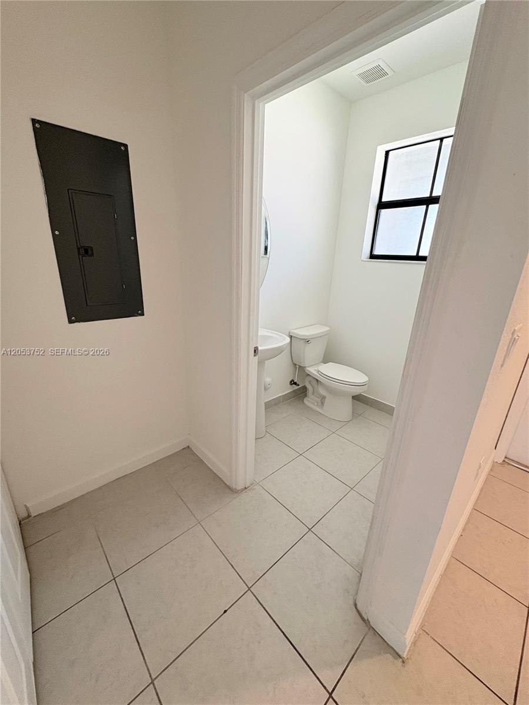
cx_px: 264
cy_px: 352
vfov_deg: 102.1
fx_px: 285
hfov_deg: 85.7
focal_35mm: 14
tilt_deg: -18.9
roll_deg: -1.8
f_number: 2.2
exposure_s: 1/120
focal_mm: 2.22
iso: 200
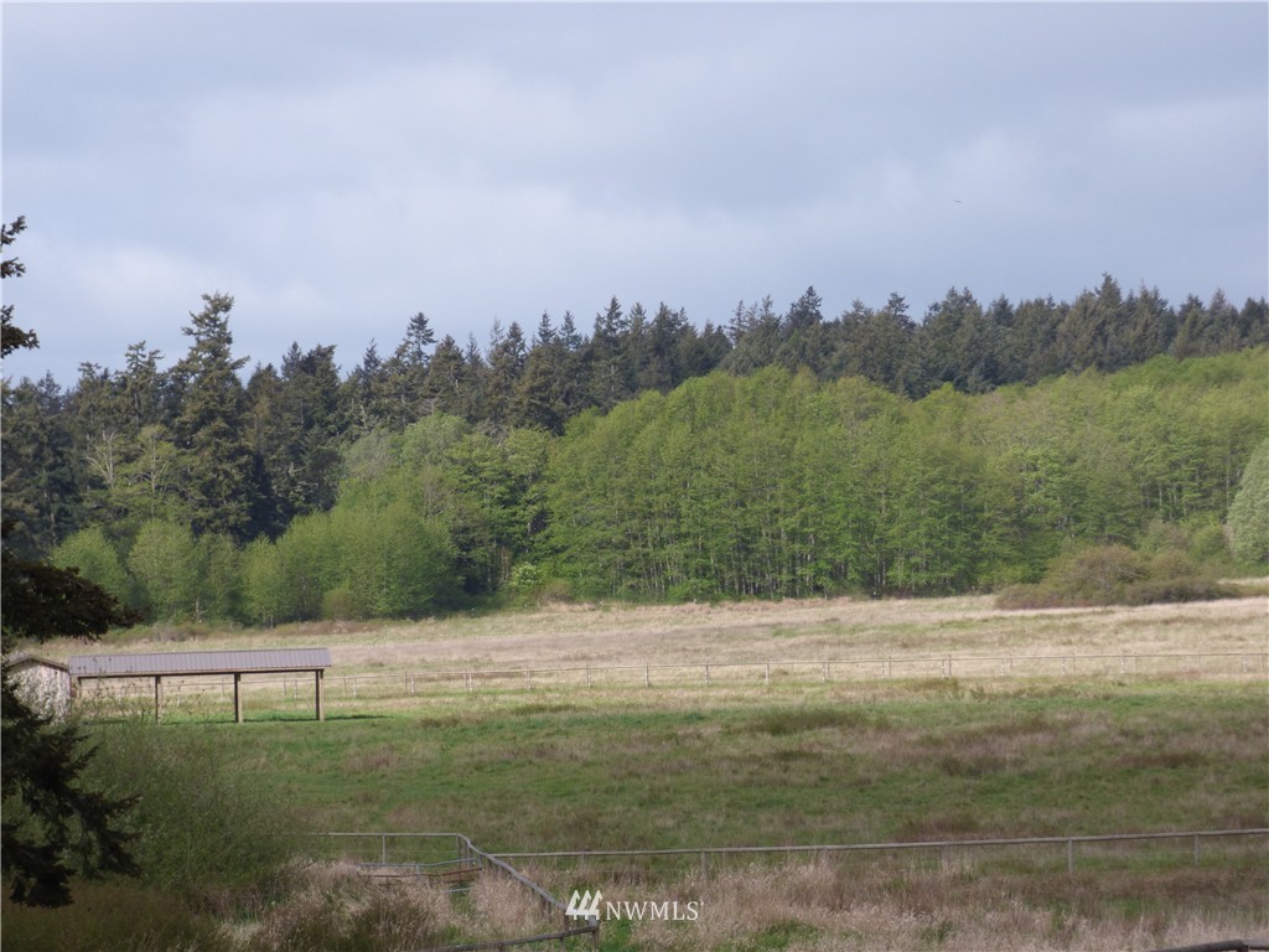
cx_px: 634
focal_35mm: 189
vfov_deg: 7.9
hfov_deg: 10.5
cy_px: 476
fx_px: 6929
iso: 100
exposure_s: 1/320
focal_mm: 33.93
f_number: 5.5
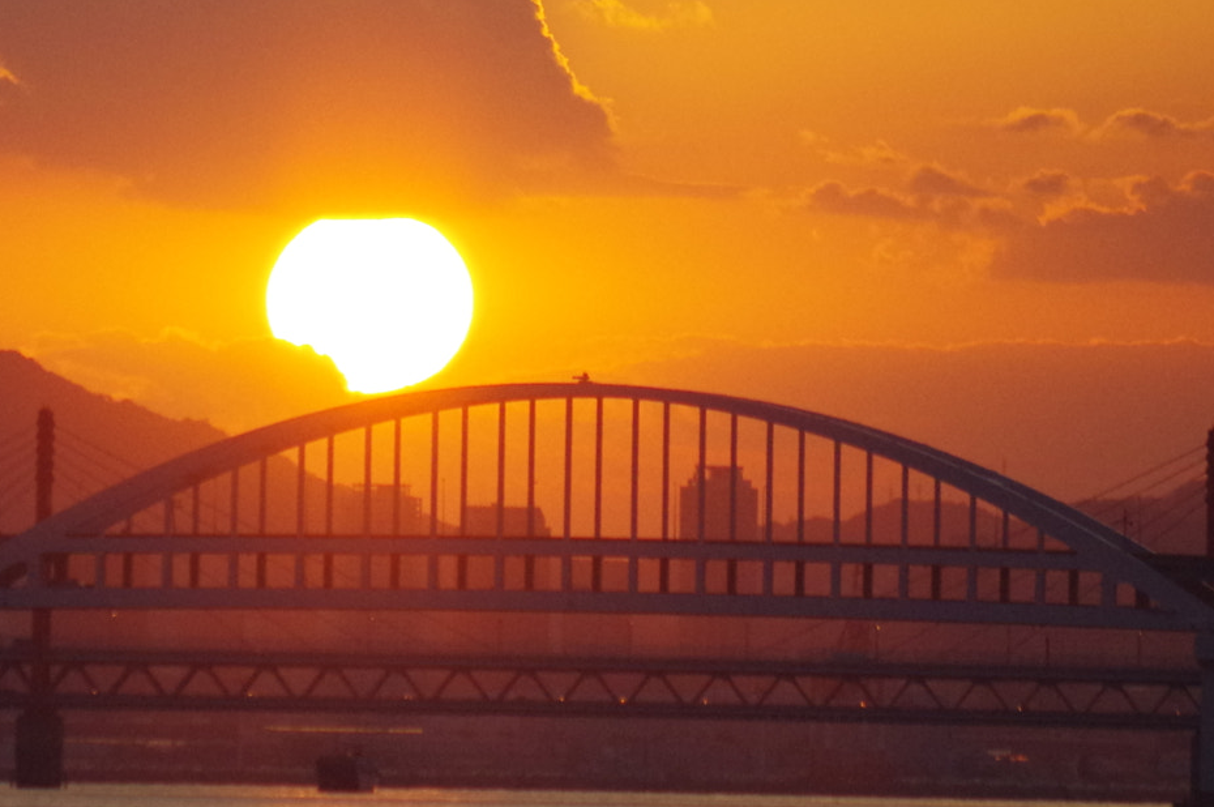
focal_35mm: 661
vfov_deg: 2.1
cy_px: 248
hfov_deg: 3.1
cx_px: 356
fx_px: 22267
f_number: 5.6
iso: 1600
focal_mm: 200
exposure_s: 1/6400
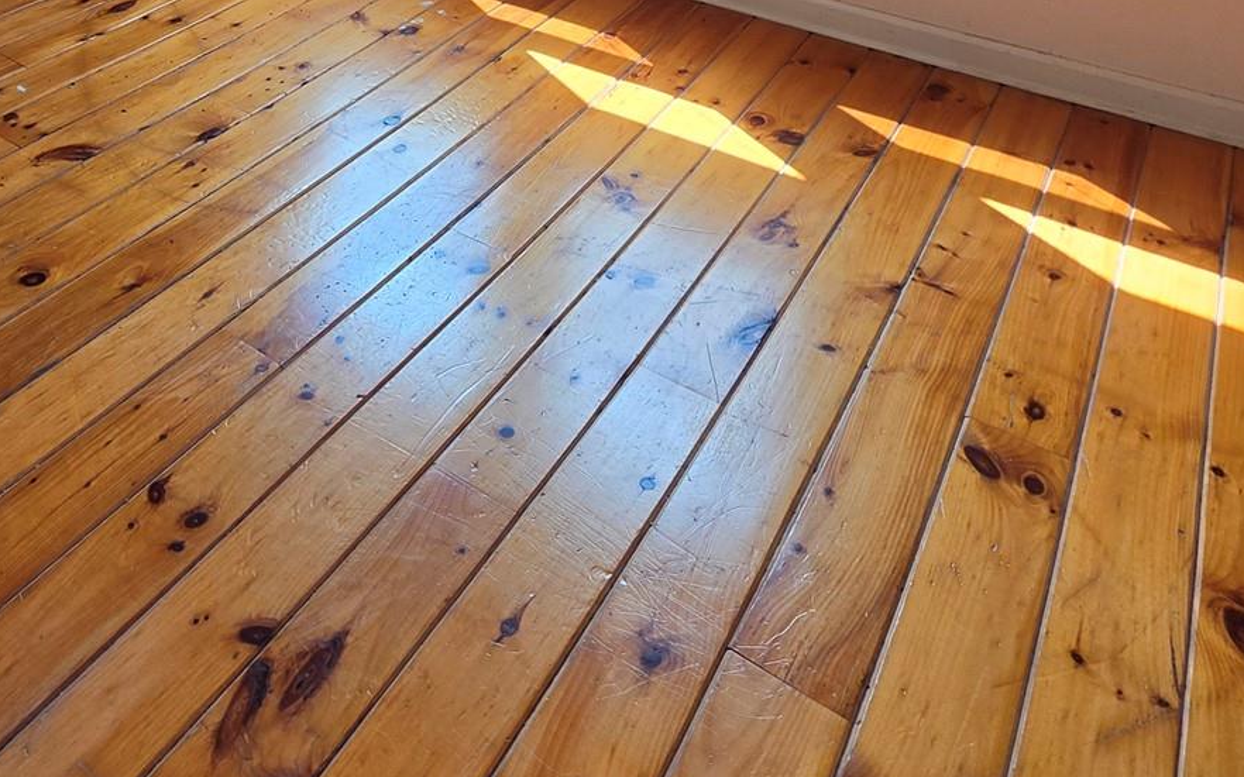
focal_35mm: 32
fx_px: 1085
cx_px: 265
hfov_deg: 55.8
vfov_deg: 32.0
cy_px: -182
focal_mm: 2.2
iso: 40
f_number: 1.9
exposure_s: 1/120
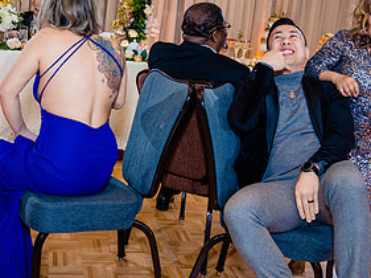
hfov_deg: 37.5
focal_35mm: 51
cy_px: 114
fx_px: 546
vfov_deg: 28.4
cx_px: 212
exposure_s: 1/160
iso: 1000
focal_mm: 24
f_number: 4
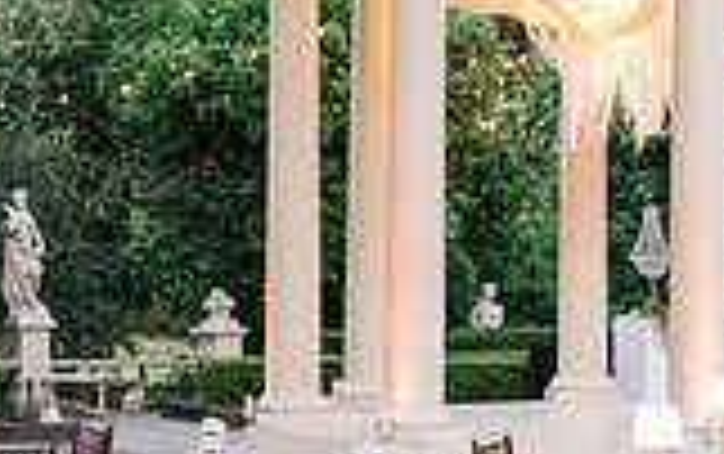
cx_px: 319
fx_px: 2805
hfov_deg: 14.7
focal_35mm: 142
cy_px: 351
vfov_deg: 9.2
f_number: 4.5
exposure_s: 1/100
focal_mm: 50
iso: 800
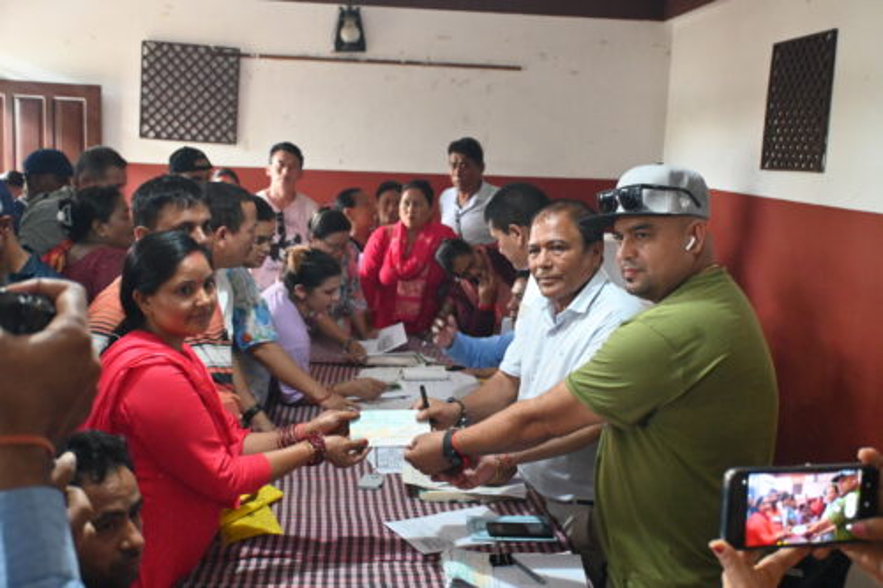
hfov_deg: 51.3
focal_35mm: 38
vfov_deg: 35.5
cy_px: 294
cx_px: 442
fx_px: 919
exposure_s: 1/60
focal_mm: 25
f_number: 4.2
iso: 4500
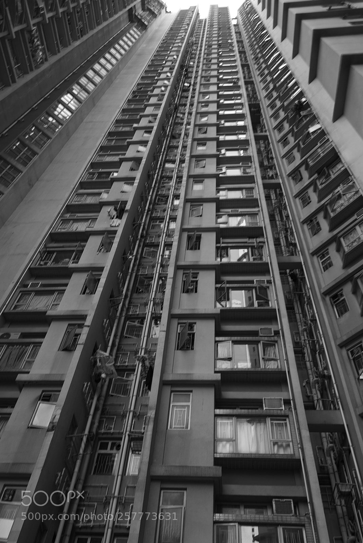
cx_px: 182
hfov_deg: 48.0
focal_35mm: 27
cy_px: 272
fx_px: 408
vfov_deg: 67.3
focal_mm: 18
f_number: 9
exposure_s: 1/20
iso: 125
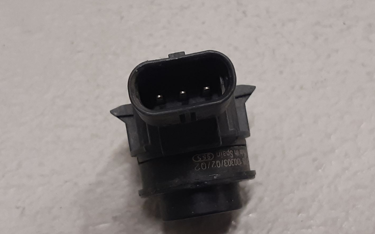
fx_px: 409
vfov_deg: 32.0
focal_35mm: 40
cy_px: 120
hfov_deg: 49.3
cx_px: 182
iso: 125
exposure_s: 1/50
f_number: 1.7
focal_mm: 3.93
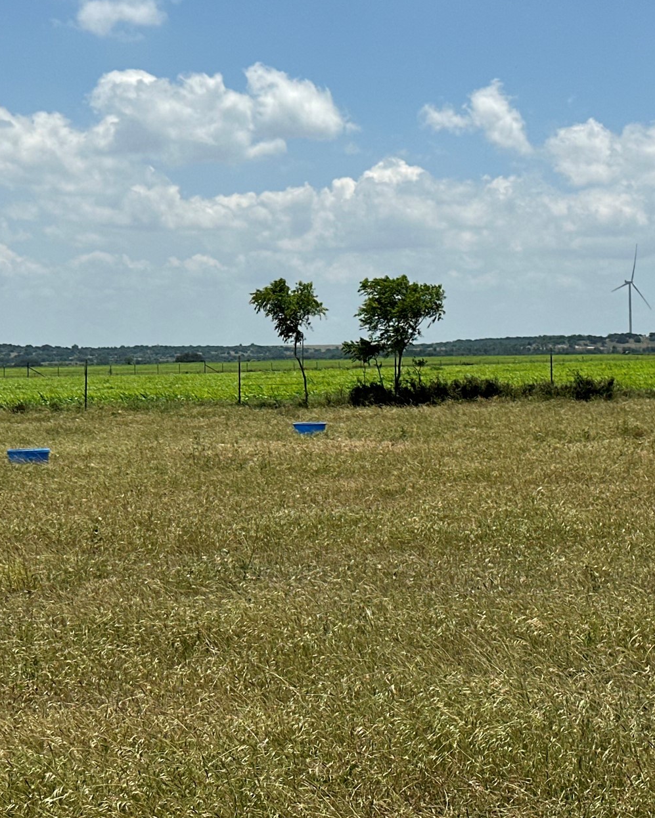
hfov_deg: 19.9
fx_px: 1866
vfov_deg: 24.7
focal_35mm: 77
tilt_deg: +0.9
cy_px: 361
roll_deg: +0.7
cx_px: 309
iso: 64
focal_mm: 6.86
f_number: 1.78
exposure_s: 1/7092
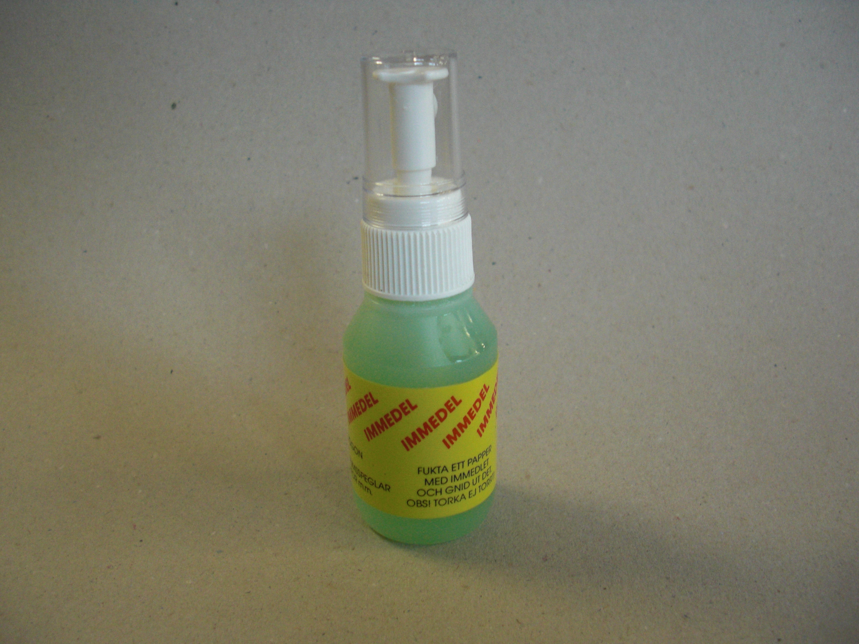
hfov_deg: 51.4
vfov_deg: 39.7
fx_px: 893
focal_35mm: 36
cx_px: 430
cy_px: 322
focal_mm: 6.3
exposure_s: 1/80
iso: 200
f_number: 2.8
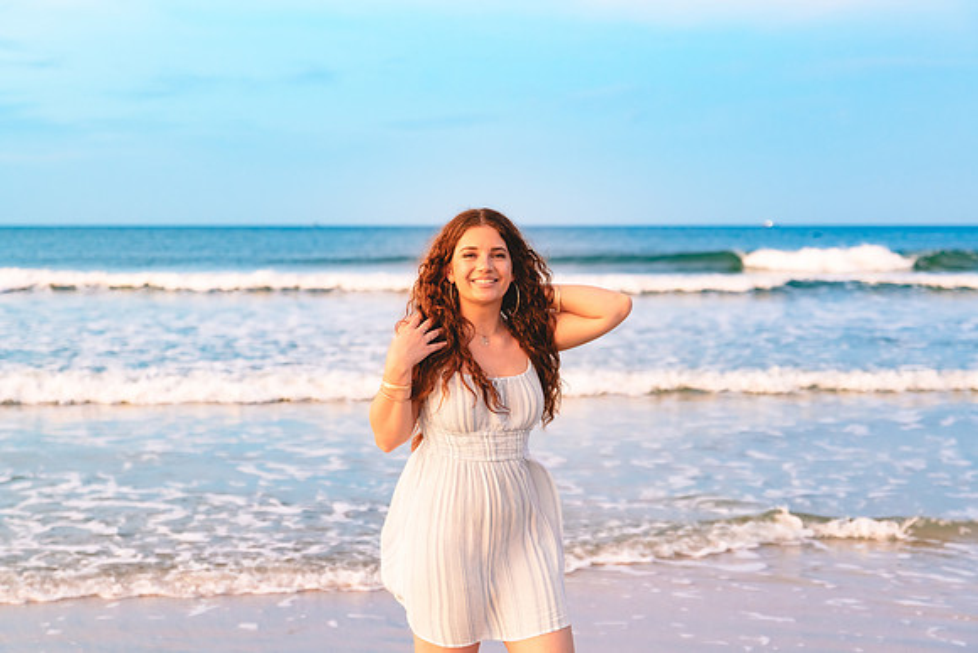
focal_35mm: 60
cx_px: 488
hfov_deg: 33.6
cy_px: 326
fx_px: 1619
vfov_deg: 22.8
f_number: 2.8
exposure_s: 1/200
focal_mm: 55
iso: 800
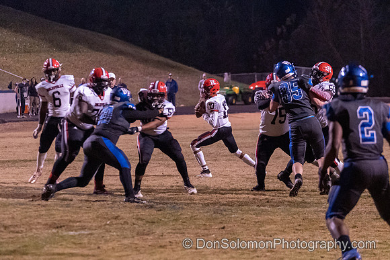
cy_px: 109
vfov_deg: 7.0
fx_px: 2141
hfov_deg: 10.4
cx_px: 234
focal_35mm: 198
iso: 10000
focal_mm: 122
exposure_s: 1/640
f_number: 2.8
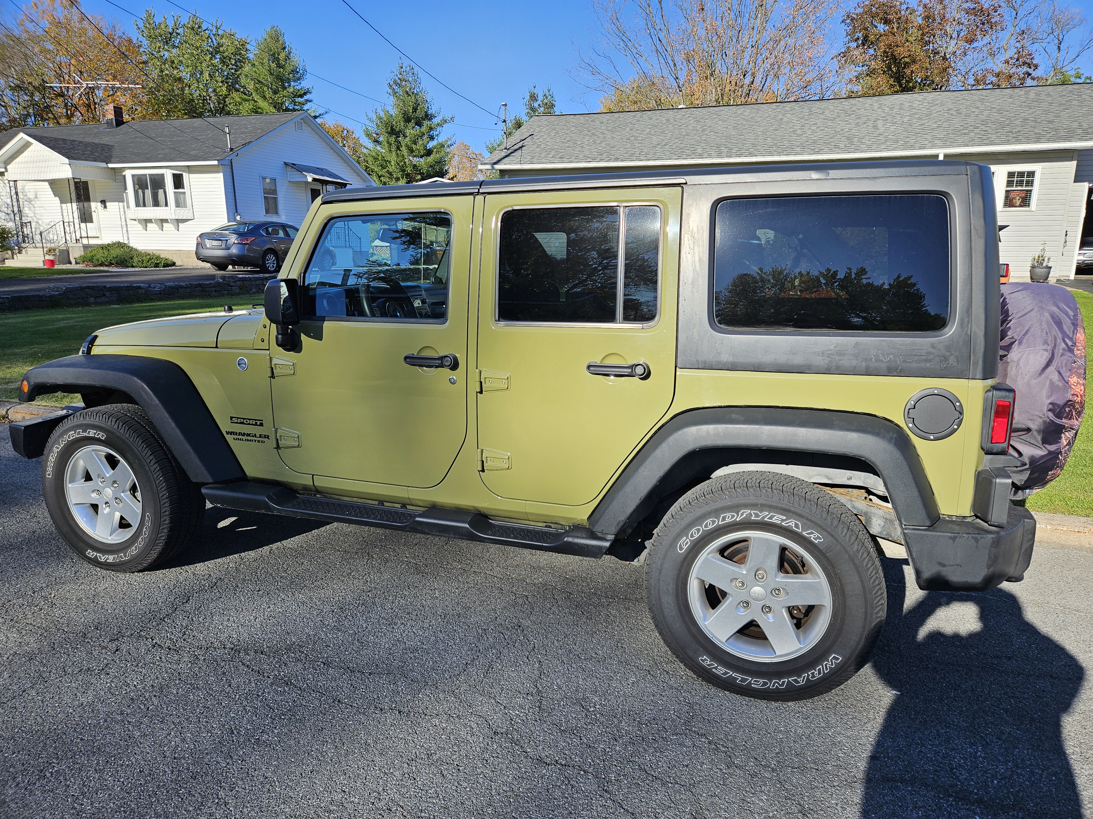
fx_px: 726
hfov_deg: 73.9
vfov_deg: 58.9
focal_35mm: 23
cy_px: 410
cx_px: 546
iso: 25
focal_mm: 5.4
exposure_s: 1/1265
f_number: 1.8
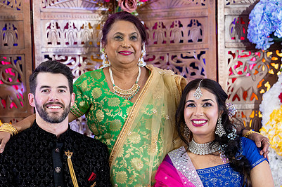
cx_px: 116
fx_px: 759
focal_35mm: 97
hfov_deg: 21.0
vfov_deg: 14.1
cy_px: 133
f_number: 2.8
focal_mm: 67
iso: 1250
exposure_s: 1/125
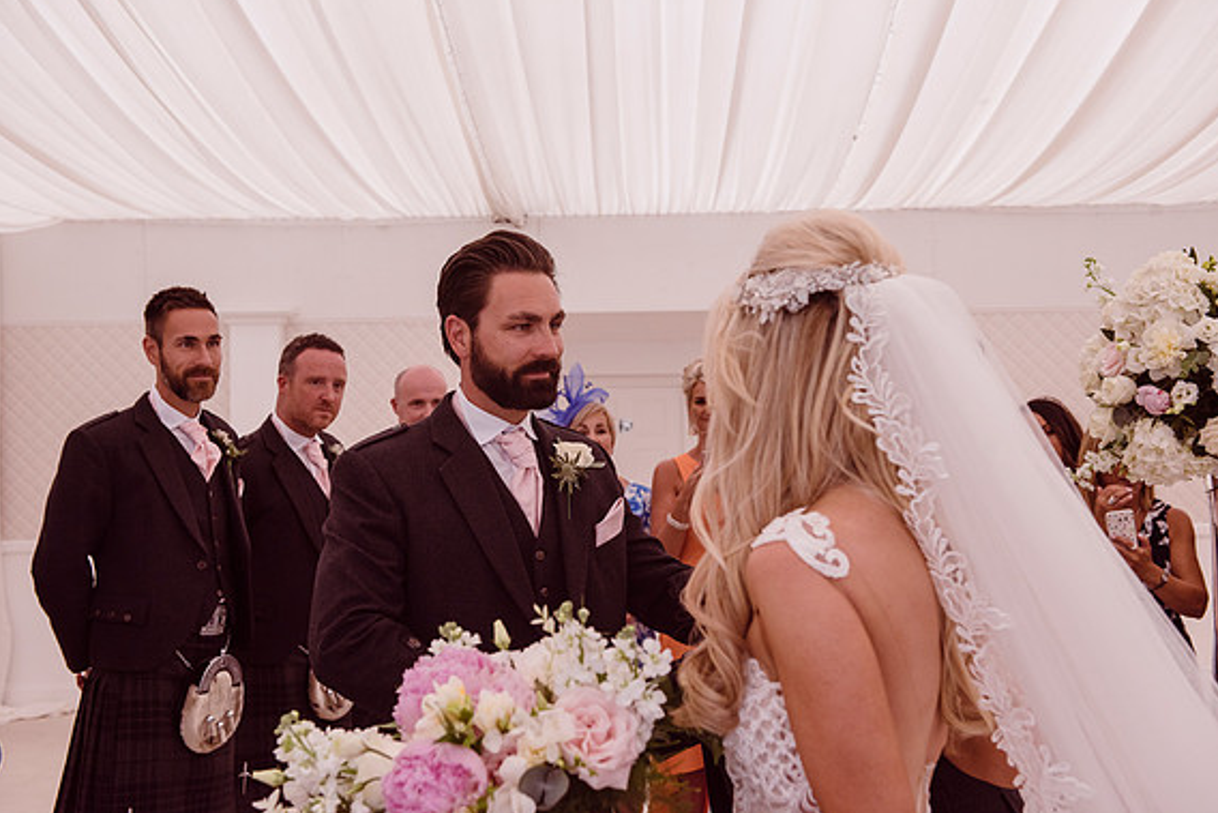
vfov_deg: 27.5
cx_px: 603
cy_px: 402
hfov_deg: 40.3
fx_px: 1658
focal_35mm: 49
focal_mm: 48
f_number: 5.6
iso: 640
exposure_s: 1/500
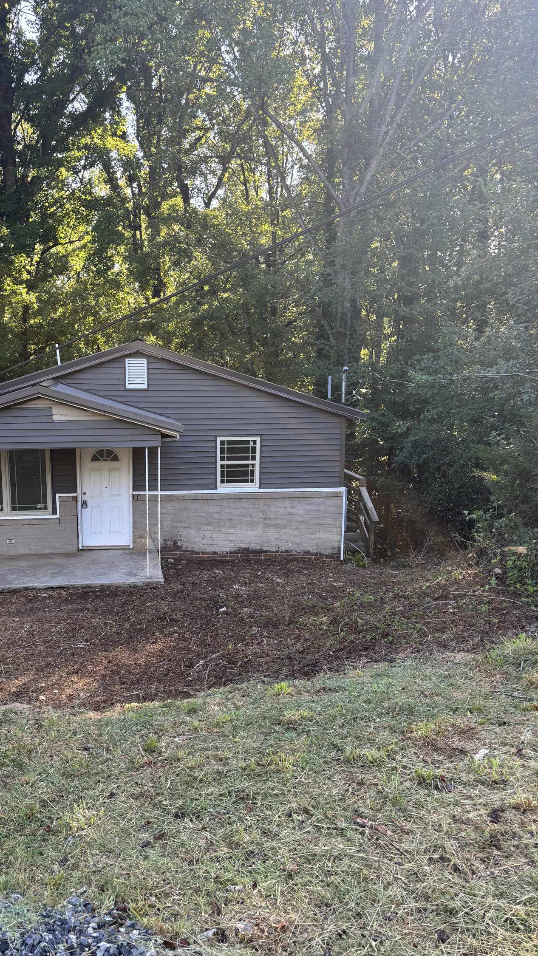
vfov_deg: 66.1
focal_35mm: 29
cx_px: 175
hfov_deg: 39.7
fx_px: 735
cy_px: 483
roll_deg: -0.4
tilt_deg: -10.4
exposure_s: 1/145
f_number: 1.6
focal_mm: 5.96
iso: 40
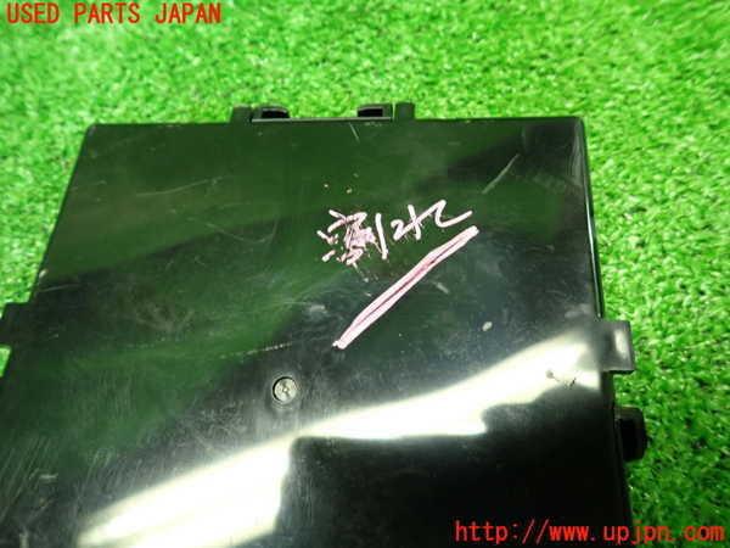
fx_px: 527
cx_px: 365
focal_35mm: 25
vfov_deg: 54.9
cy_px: 274
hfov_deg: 69.4
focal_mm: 4.5
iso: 320
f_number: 2
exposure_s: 1/30
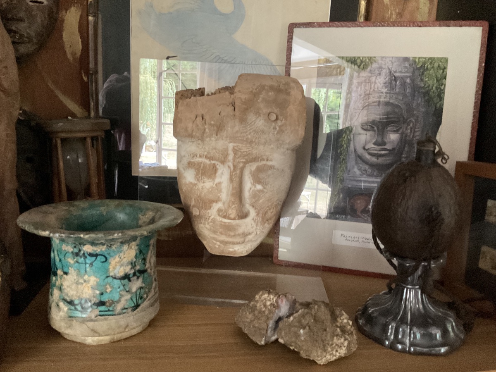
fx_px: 416
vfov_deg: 48.2
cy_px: 186
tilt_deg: -8.3
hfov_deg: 61.7
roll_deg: -2.7
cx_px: 248
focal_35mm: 29
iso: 500
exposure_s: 1/20
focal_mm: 3
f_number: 1.8
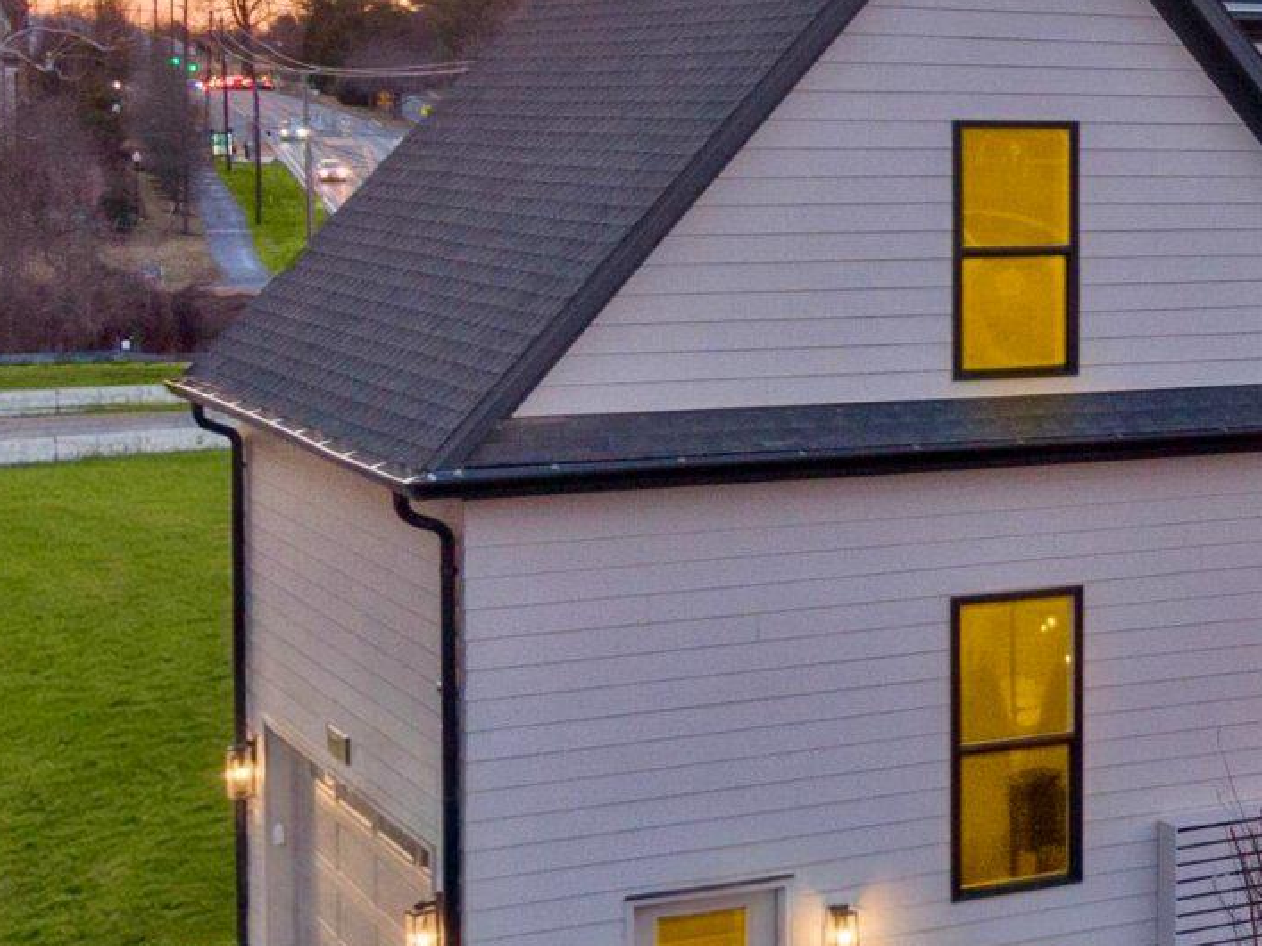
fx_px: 3062
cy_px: 217
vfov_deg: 17.4
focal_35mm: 84
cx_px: 1723
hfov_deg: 20.8
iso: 100
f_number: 3
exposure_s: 1/20
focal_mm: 5.11
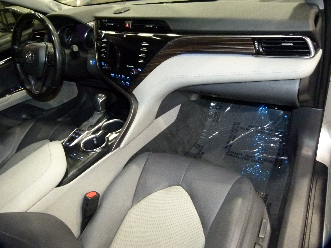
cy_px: 124
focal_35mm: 25
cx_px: 166
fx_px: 239
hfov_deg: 69.4
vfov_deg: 54.9
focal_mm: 4.5
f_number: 2.8
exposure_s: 1/15
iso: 800
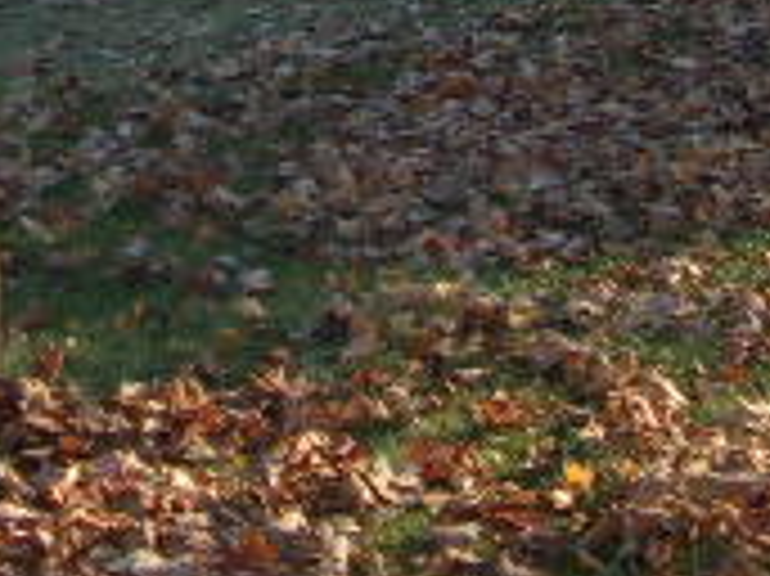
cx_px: 279
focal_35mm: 157
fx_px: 3490
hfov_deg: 12.6
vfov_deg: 9.1
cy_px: -392
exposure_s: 1/100
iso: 80
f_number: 3.7
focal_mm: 7.6
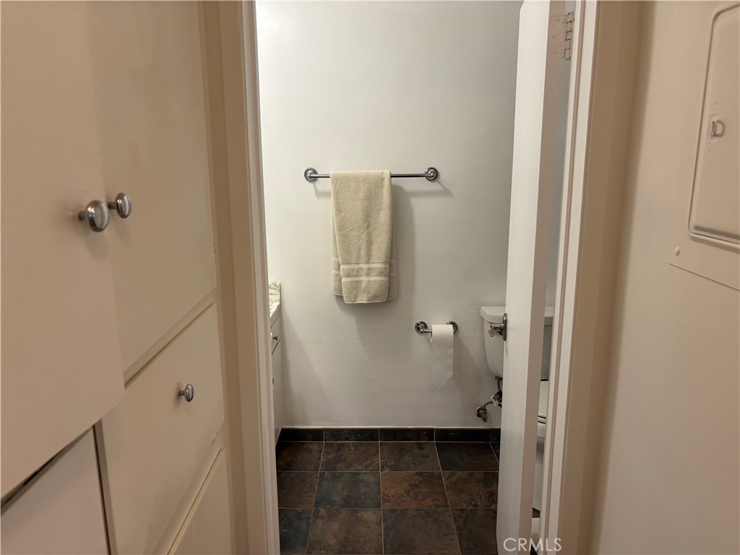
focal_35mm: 26
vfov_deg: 53.1
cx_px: 370
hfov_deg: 67.3
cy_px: 278
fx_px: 556
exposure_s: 1/120
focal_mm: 5.96
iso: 125
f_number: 1.6
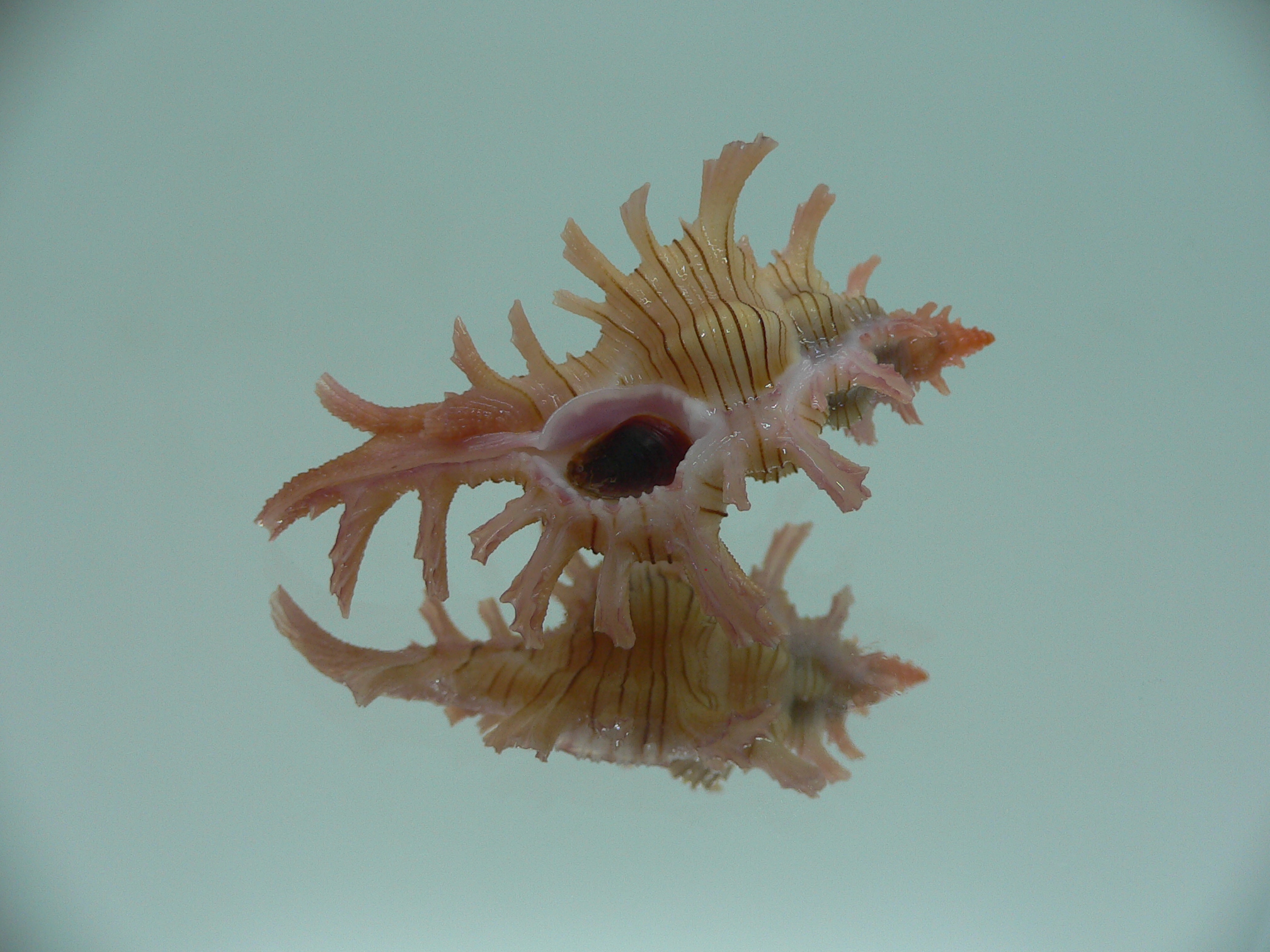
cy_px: 476
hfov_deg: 52.6
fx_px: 1284
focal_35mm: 35
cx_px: 635
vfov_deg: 40.7
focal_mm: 4.6
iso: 80
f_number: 2.8
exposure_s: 1/60
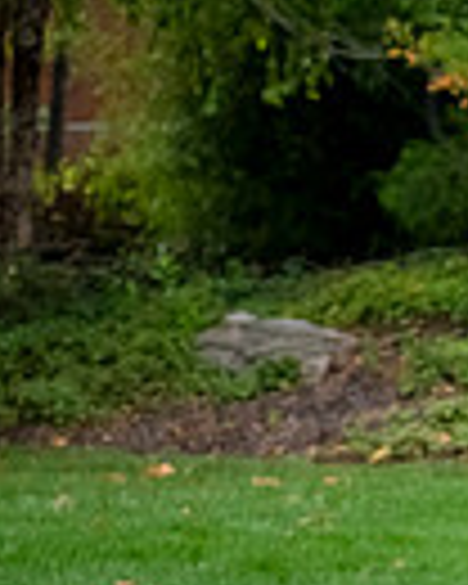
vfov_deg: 5.8
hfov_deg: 4.5
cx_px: 1251
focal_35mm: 334
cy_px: 326
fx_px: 5783
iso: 1250
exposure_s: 1/250
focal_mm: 80
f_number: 6.3
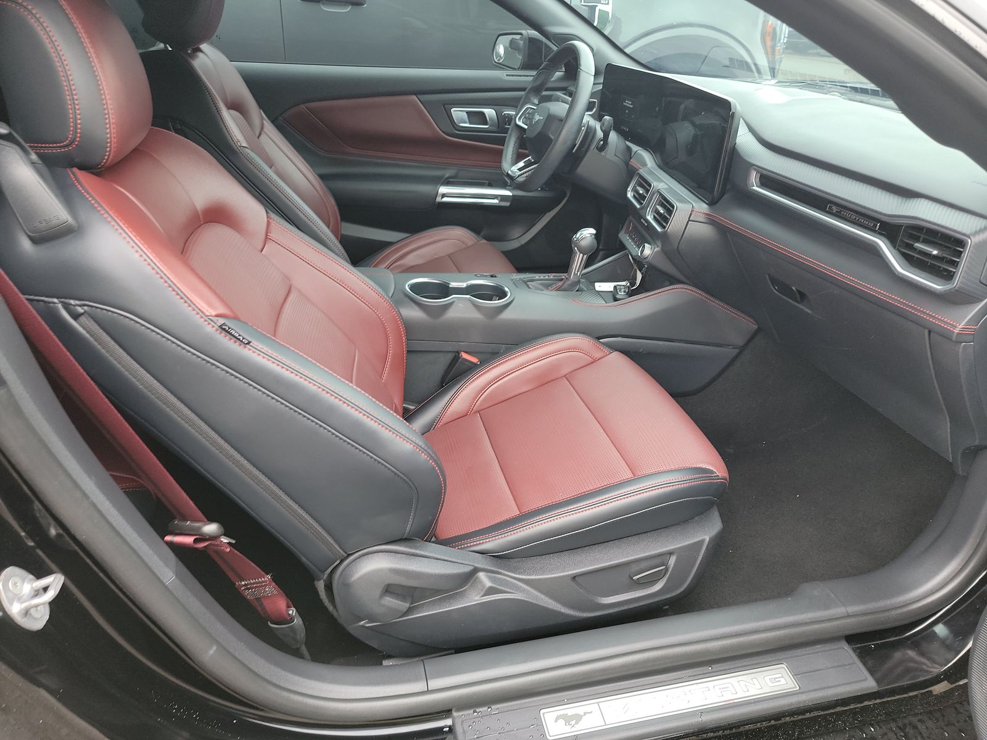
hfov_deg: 71.6
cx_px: 494
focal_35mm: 24
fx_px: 684
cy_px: 370
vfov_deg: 56.8
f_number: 1.8
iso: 149
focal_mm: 6.7
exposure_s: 1/59
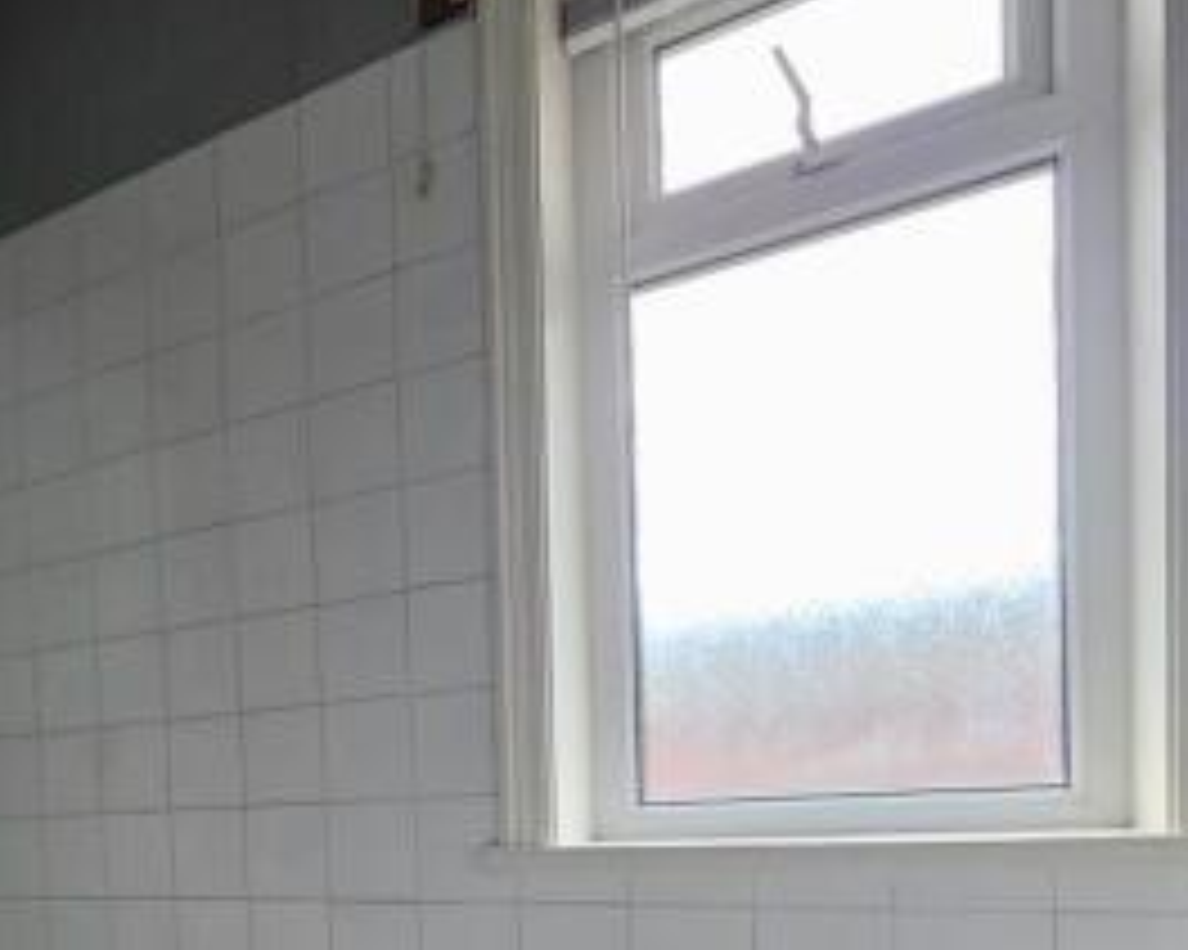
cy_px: 862
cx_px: 299
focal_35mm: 28
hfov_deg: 59.0
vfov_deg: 46.3
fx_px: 984
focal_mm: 2.2
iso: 640
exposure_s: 1/244
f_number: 1.9
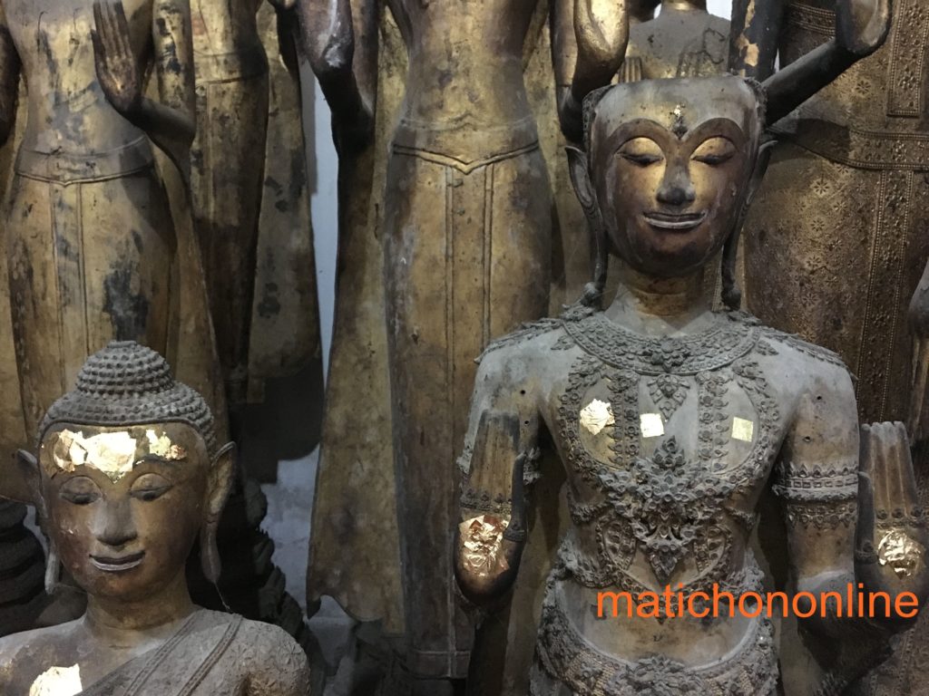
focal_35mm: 29
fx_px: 778
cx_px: 464
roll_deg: -0.2
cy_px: 348
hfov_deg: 61.7
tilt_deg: -4.3
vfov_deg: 48.2
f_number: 2.2
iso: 640
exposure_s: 1/17
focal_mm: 4.15
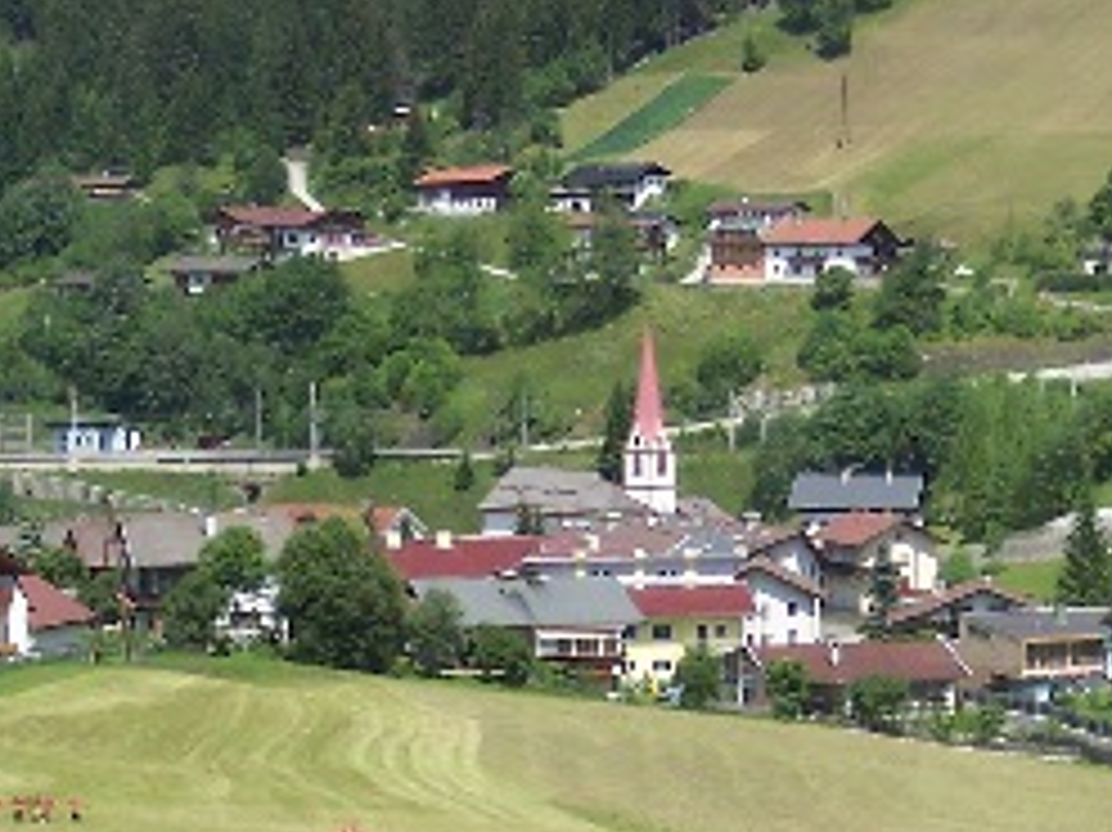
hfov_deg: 15.9
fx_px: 3949
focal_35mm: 123
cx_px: 882
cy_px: 535
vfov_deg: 12.0
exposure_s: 1/700
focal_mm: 8
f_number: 2.8
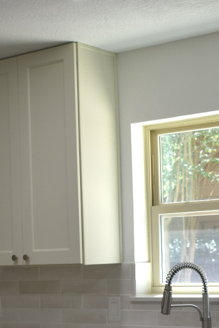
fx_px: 794
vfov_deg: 23.2
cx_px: 137
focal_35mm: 87
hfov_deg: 15.7
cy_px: 244
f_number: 4
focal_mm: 26
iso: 250
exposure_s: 1/125
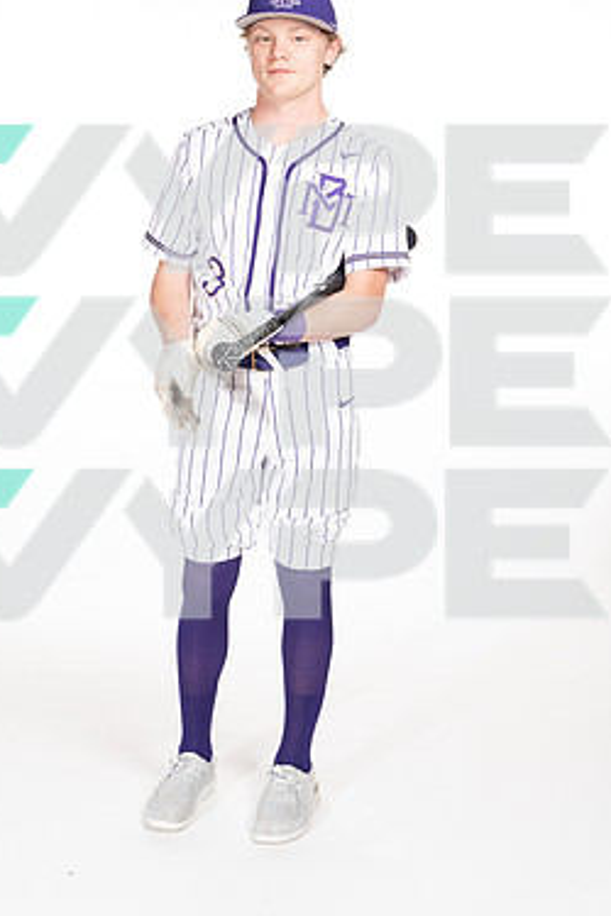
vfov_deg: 33.3
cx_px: 252
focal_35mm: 60
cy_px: 374
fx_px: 1527
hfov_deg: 22.6
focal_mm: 50
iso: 250
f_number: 5.6
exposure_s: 1/250
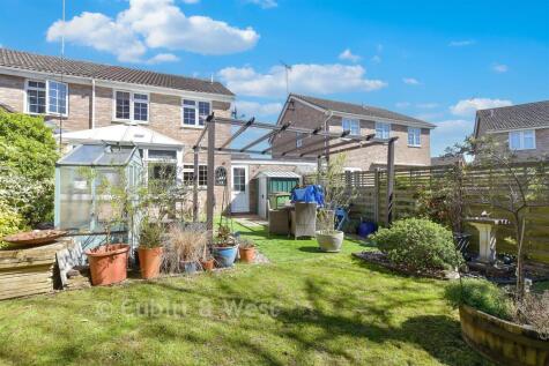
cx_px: 274
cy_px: 183
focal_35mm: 15
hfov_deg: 100.4
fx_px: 229
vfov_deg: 77.4
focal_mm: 10
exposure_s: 1/250
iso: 160
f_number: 8
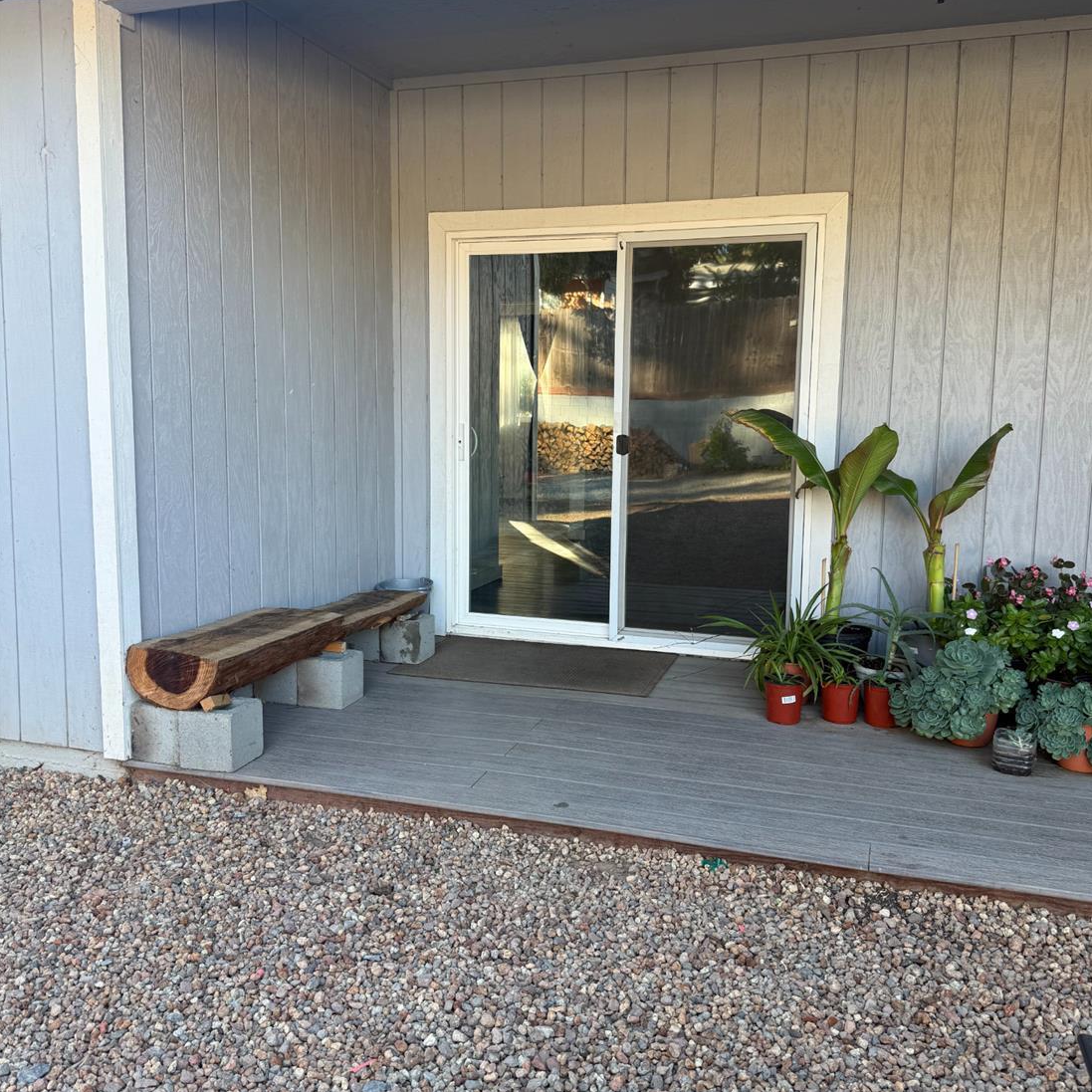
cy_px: 520
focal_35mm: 29
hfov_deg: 55.6
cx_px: 556
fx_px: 1035
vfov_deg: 55.6
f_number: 1.78
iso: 64
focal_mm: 6.76
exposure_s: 1/167
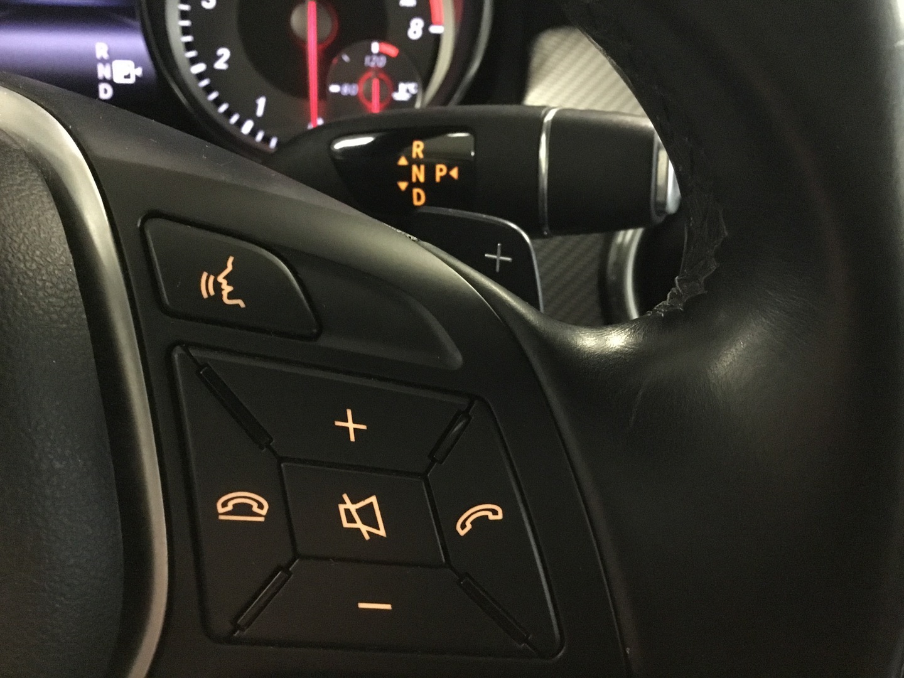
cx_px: 452
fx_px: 810
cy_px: 339
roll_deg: -3.4
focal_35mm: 31
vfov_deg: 45.4
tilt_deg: -32.2
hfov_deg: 58.4
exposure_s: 1/17
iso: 800
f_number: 2.4
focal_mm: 3.3
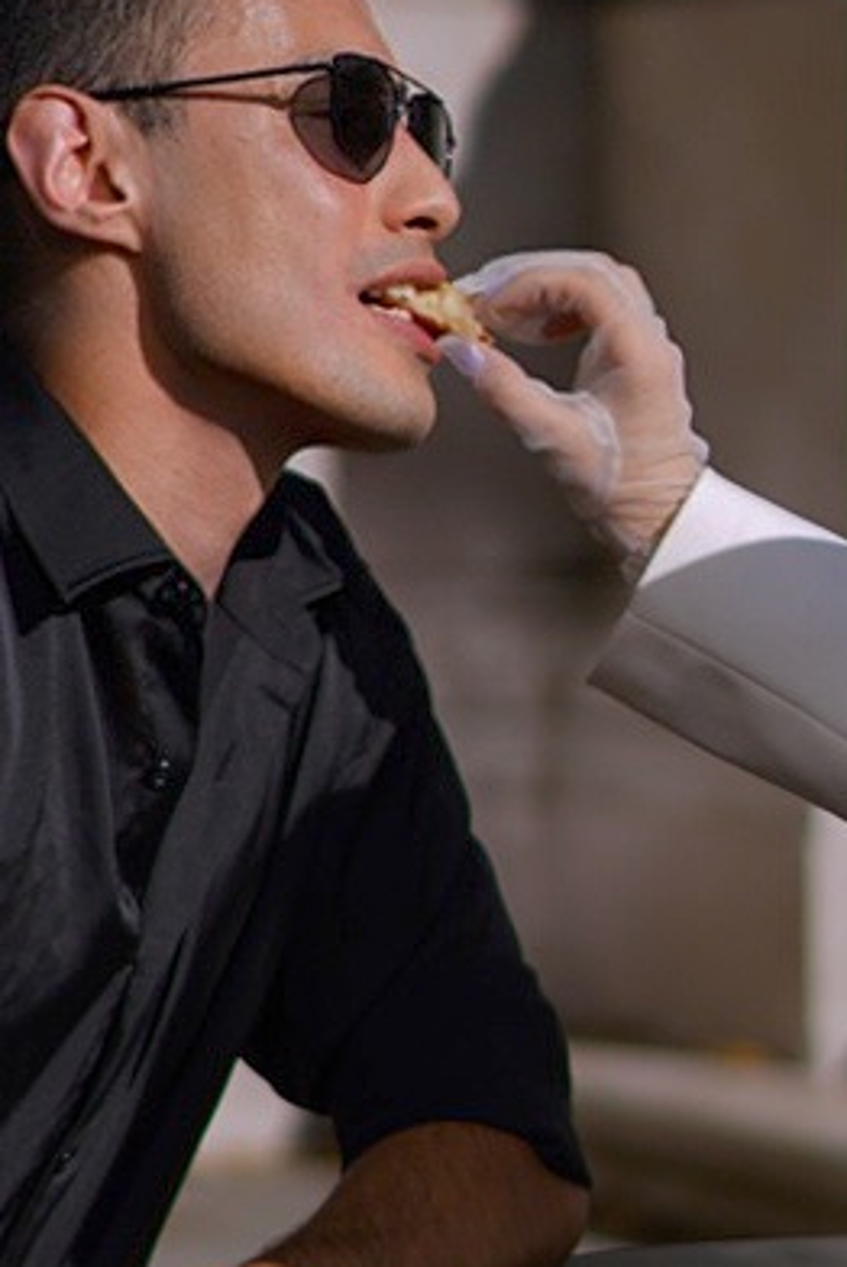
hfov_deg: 6.0
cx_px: 815
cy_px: 1487
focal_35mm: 227
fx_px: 7996
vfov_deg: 9.0
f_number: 2
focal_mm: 55
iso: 50
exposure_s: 1/3200
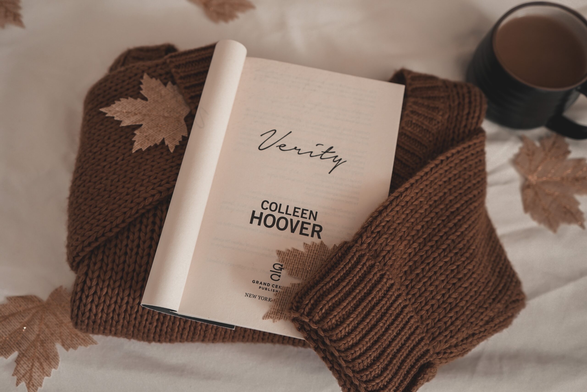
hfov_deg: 60.3
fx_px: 505
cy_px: 196
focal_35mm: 31
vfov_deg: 42.3
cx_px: 294
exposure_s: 1/60
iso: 640
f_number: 4
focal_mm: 31
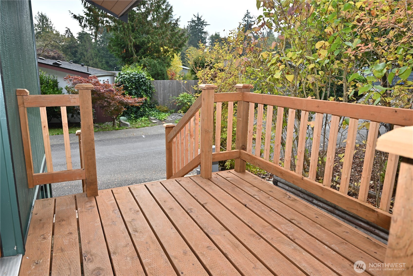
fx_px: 275
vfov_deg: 53.2
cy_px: 138
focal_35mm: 24
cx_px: 206
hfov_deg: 73.7
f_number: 5.6
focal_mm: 24
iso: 125
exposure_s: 1/125
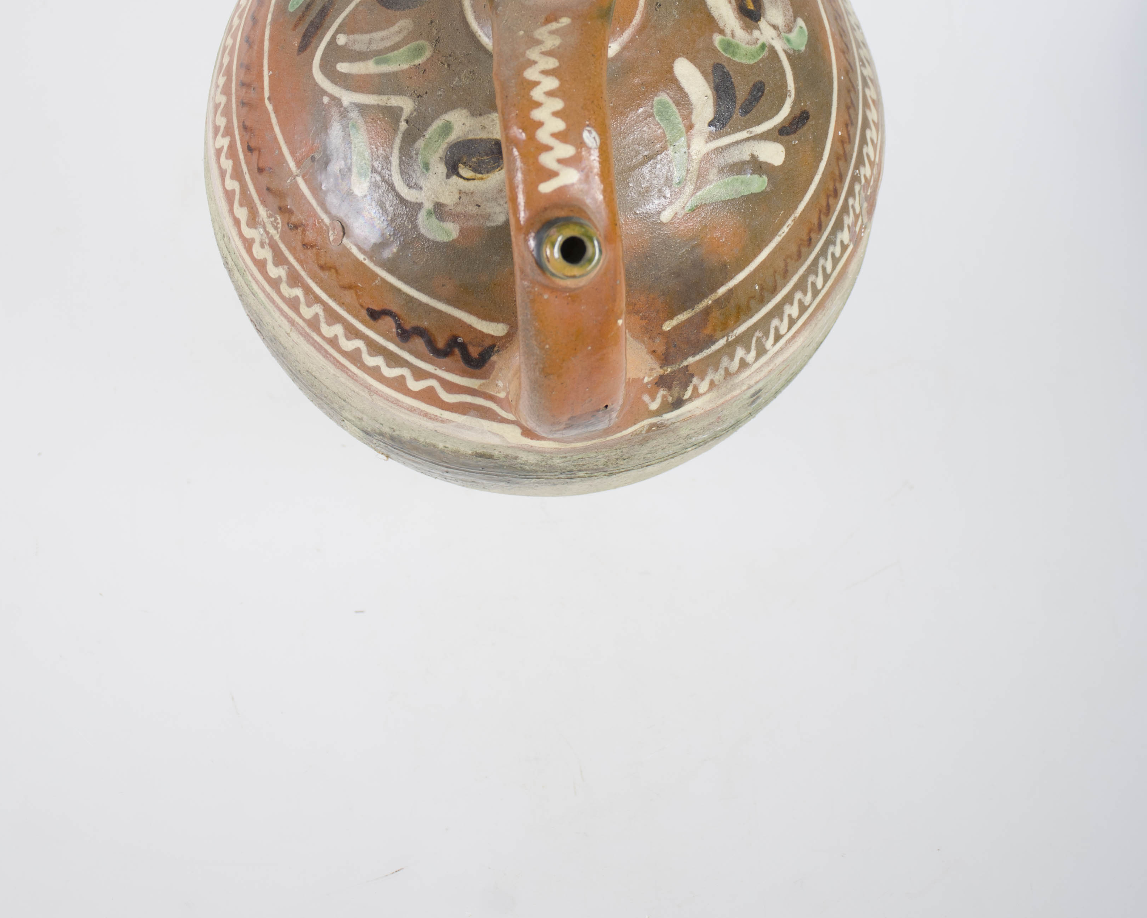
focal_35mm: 90
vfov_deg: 16.8
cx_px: 579
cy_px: 90
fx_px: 3055
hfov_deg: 21.3
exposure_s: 1/160
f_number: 5.6
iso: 100
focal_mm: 42
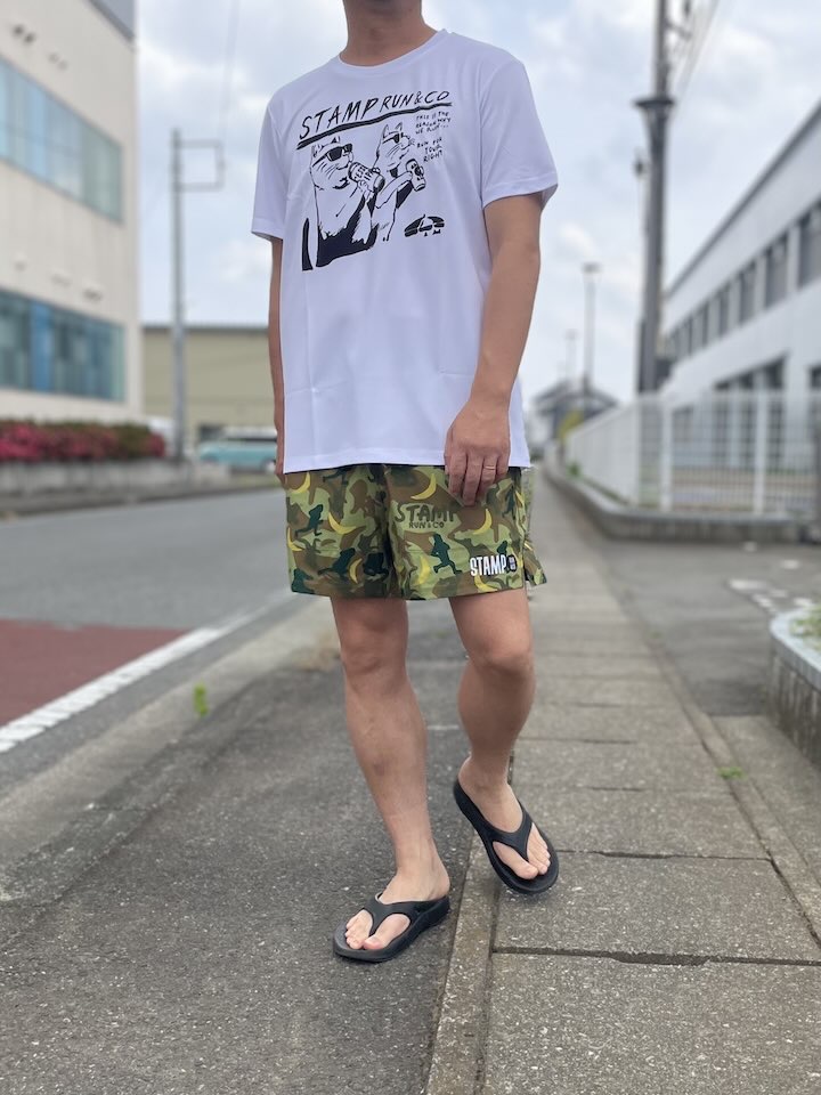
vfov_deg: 67.3
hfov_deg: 53.1
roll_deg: -0.3
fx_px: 822
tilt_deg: -4.3
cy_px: 548
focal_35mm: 26
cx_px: 410
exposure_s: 1/3731
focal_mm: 4.2
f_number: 1.6
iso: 50
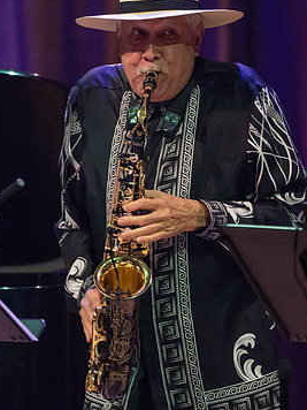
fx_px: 10974
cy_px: 196
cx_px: 180
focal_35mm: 928
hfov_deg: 1.6
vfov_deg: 2.1
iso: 3200
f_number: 6.3
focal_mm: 400
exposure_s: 1/250
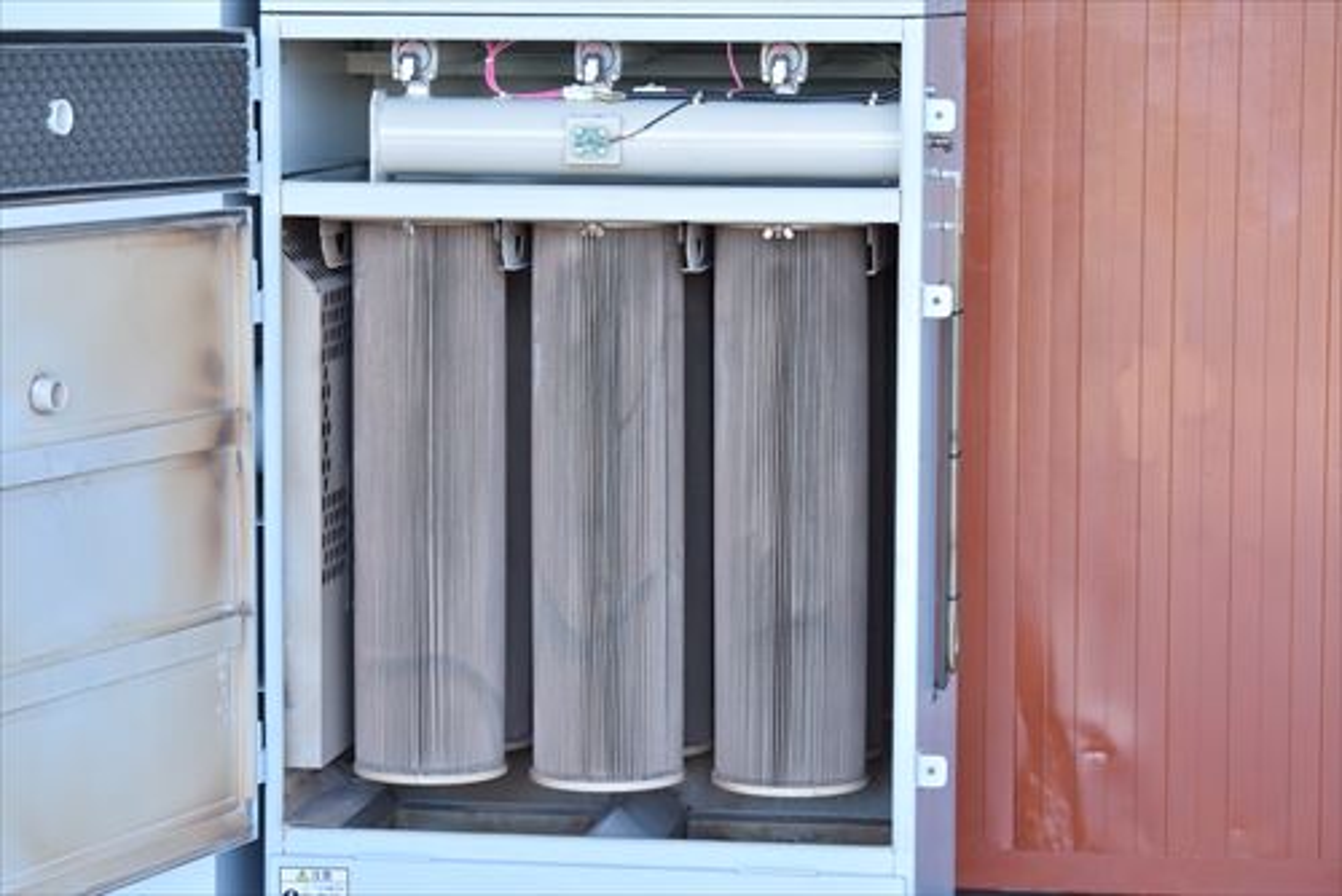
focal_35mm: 105
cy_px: 448
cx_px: 671
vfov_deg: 13.1
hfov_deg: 19.4
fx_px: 3916
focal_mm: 70
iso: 1250
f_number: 6.3
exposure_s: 1/400
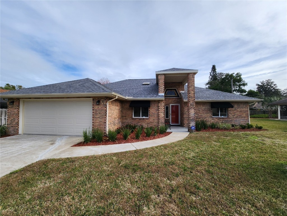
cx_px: 144
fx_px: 108
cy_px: 108
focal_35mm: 13
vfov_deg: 89.9
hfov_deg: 106.2
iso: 50
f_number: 2.2
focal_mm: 2.2
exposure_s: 1/1989
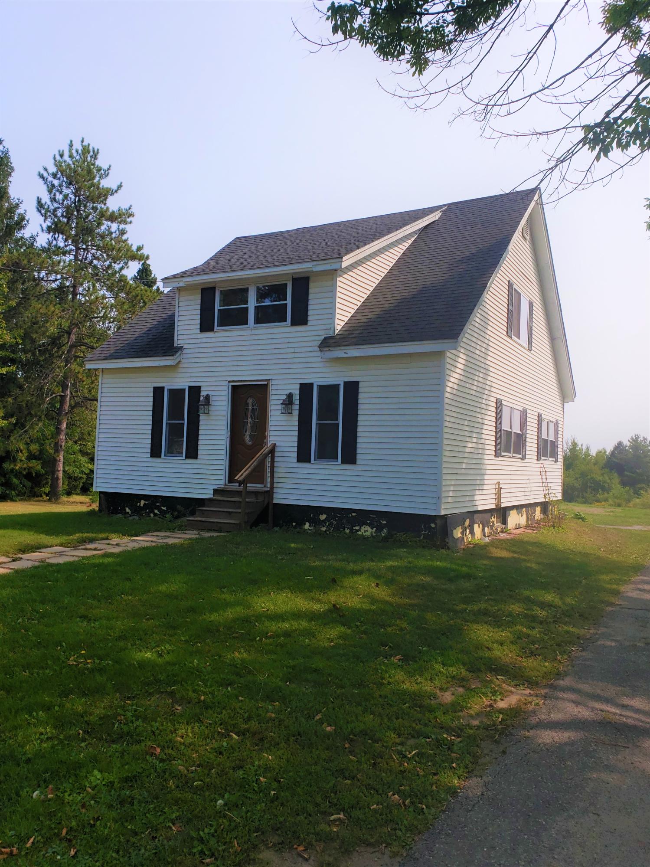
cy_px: 434
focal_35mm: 26
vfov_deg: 67.3
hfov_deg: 53.1
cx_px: 325
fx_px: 651
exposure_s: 1/1794
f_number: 2.4
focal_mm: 4.3
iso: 50
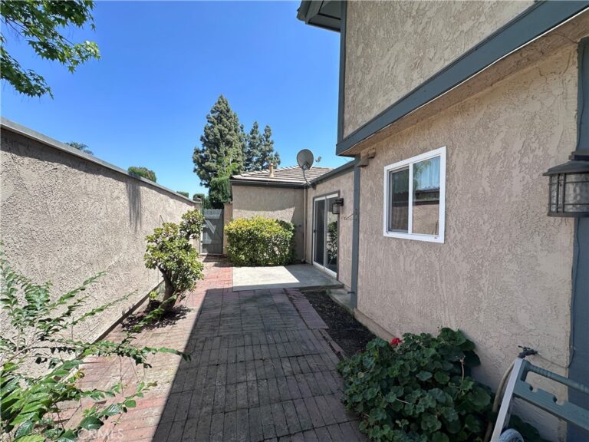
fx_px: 238
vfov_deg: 85.7
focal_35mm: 14
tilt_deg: +0.6
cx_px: 294
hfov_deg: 102.1
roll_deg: -1.9
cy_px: 221
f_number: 2.2
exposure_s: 1/581
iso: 40
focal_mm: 2.22
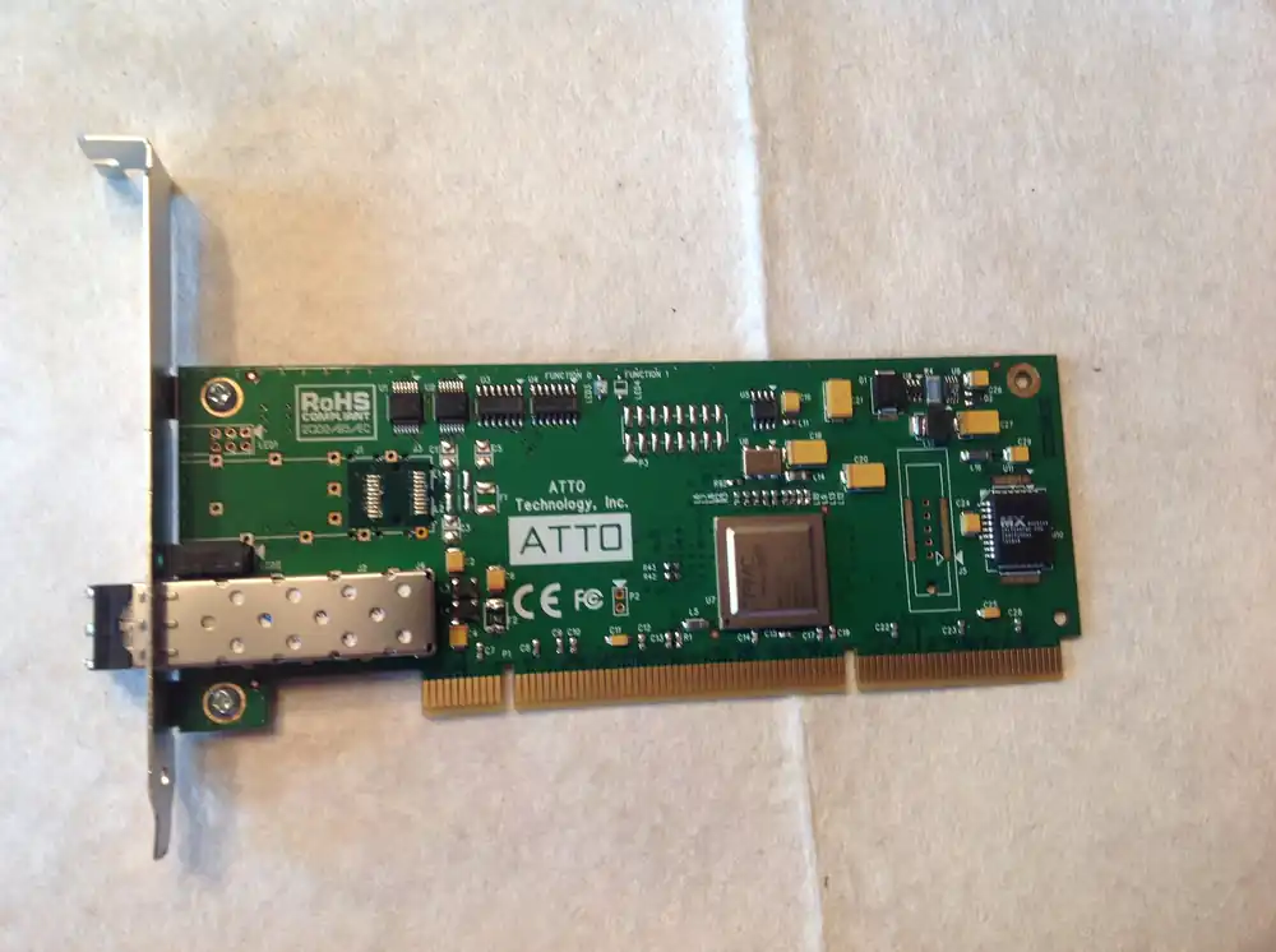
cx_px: 638
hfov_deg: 52.7
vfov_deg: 40.6
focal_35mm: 35
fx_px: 1288
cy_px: 476
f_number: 2.4
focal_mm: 4.28
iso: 64
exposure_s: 1/15
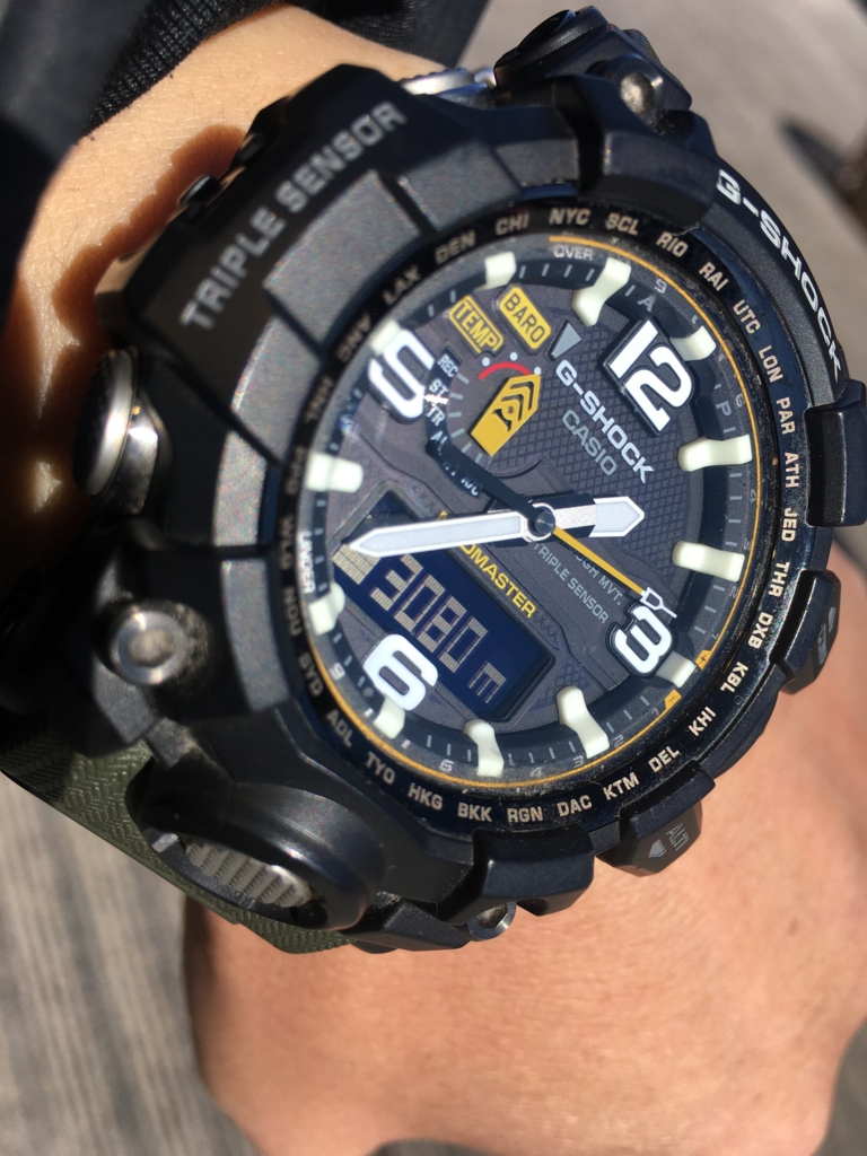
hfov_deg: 48.2
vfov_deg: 61.7
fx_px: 968
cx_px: 434
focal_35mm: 29
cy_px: 578
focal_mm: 4.15
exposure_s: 1/1923
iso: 25
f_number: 2.2
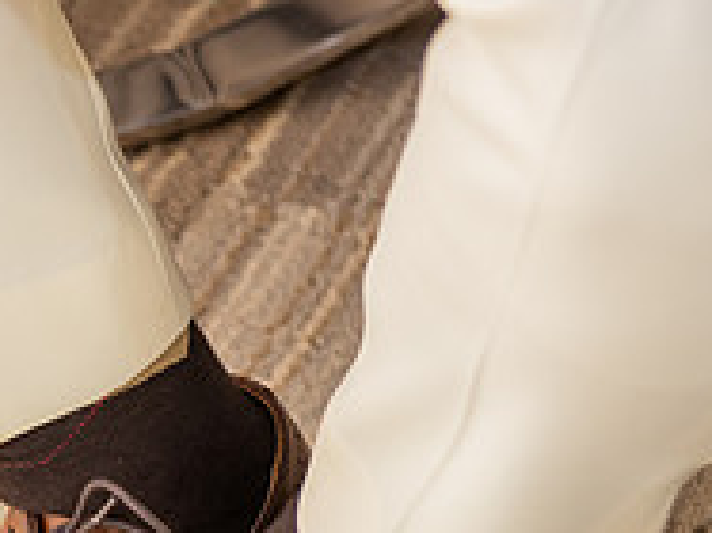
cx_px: -240
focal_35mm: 209
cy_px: 695
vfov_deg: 7.0
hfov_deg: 9.3
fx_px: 4296
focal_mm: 70
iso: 320
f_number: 3.5
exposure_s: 1/250
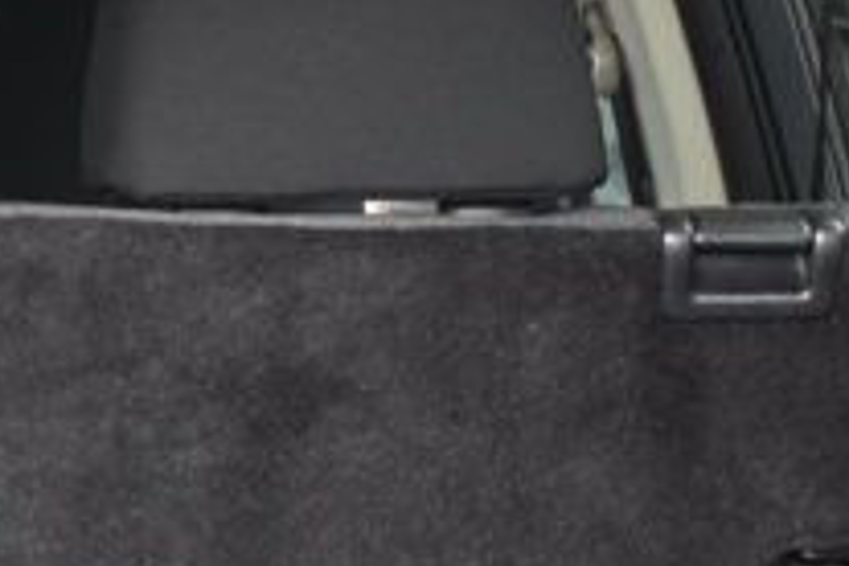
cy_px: 1034
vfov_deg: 4.8
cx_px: -525
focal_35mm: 282
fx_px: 6650
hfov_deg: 7.2
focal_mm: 38
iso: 400
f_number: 8
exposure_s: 1/50
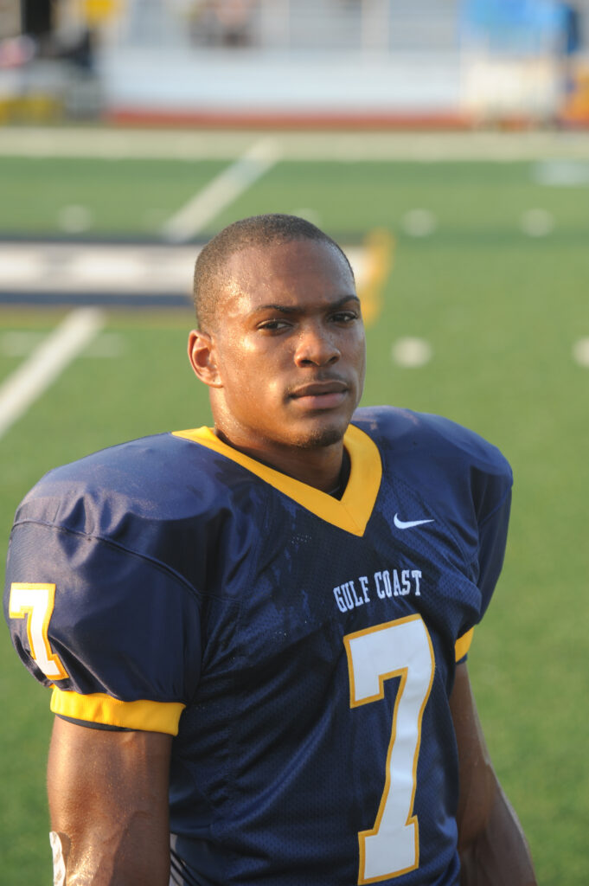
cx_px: 294
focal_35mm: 175
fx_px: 4302
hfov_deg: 7.8
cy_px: 443
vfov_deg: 11.8
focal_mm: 175
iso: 250
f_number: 5.6
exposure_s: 1/125
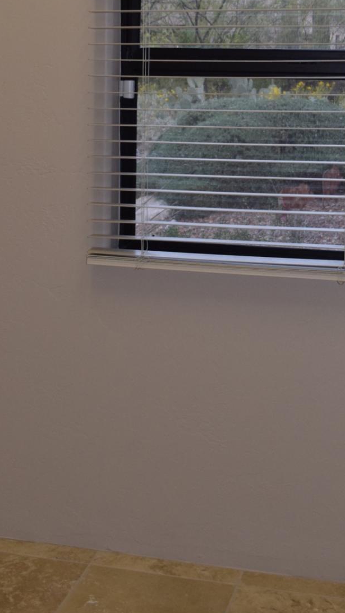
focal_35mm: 69
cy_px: 140
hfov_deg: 17.3
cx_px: 58
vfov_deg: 30.0
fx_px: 1122
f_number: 5
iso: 800
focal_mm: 24
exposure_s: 1/100
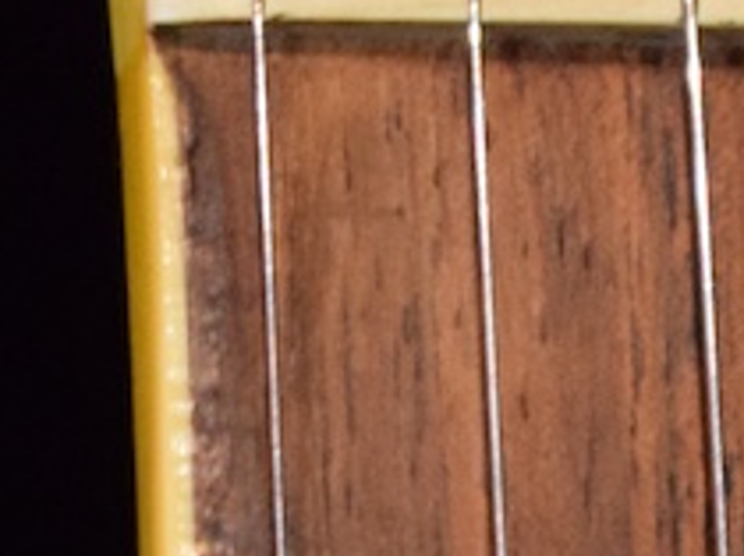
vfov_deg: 2.9
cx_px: 755
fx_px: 10627
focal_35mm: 495
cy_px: 2313
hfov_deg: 4.0
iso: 3200
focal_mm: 48
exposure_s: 1/60
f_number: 5.3
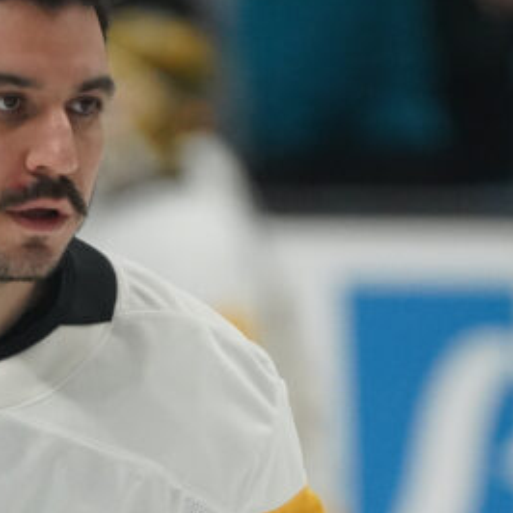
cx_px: 176
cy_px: 479
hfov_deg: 1.3
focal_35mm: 1309
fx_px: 21948
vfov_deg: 1.3
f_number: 5.6
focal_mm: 400
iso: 6400
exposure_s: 1/2000
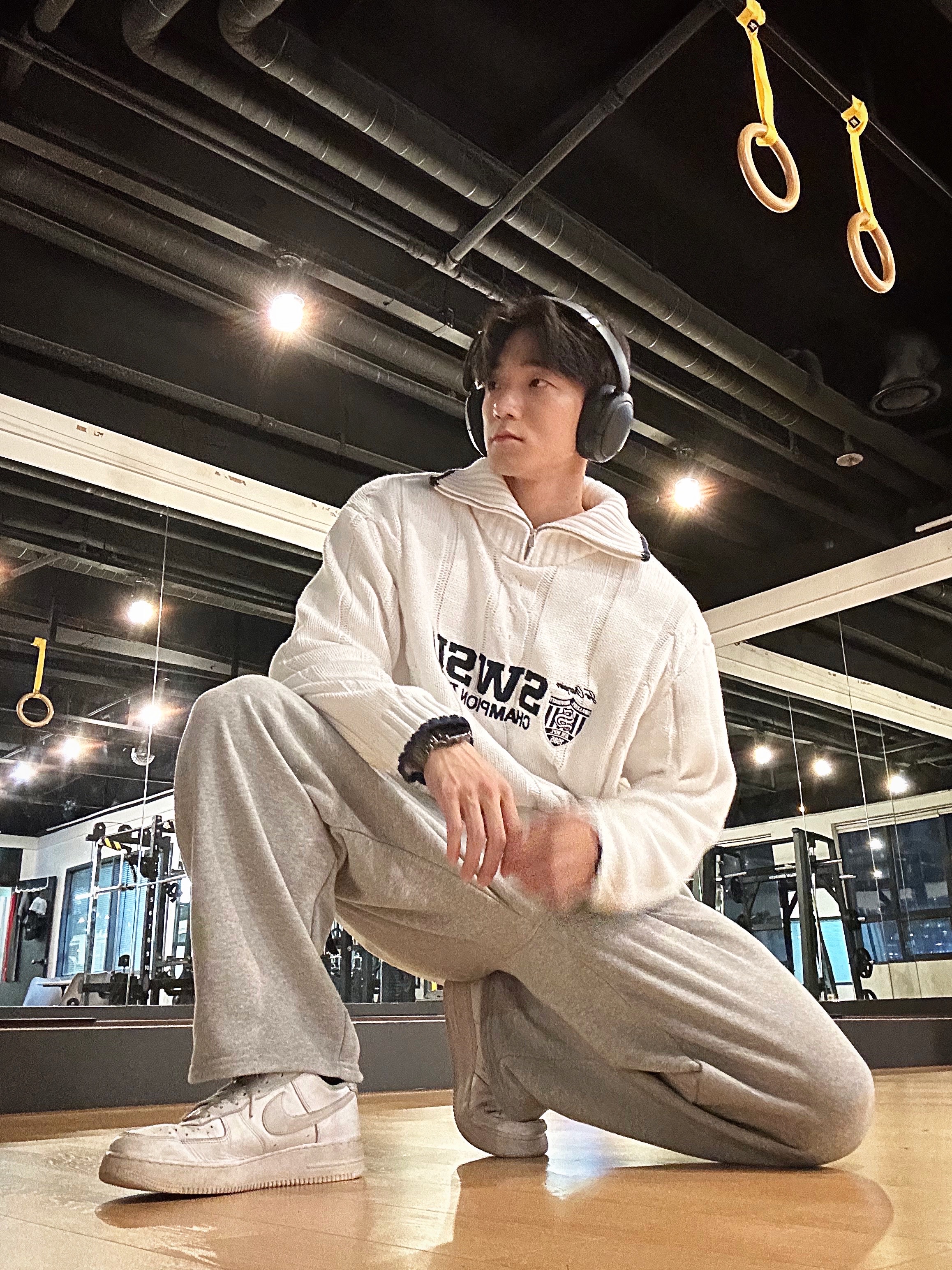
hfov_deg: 46.8
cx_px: 476
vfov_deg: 60.0
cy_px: 635
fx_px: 1100
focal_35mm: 30
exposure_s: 1/24
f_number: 1.9
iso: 640
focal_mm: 2.69
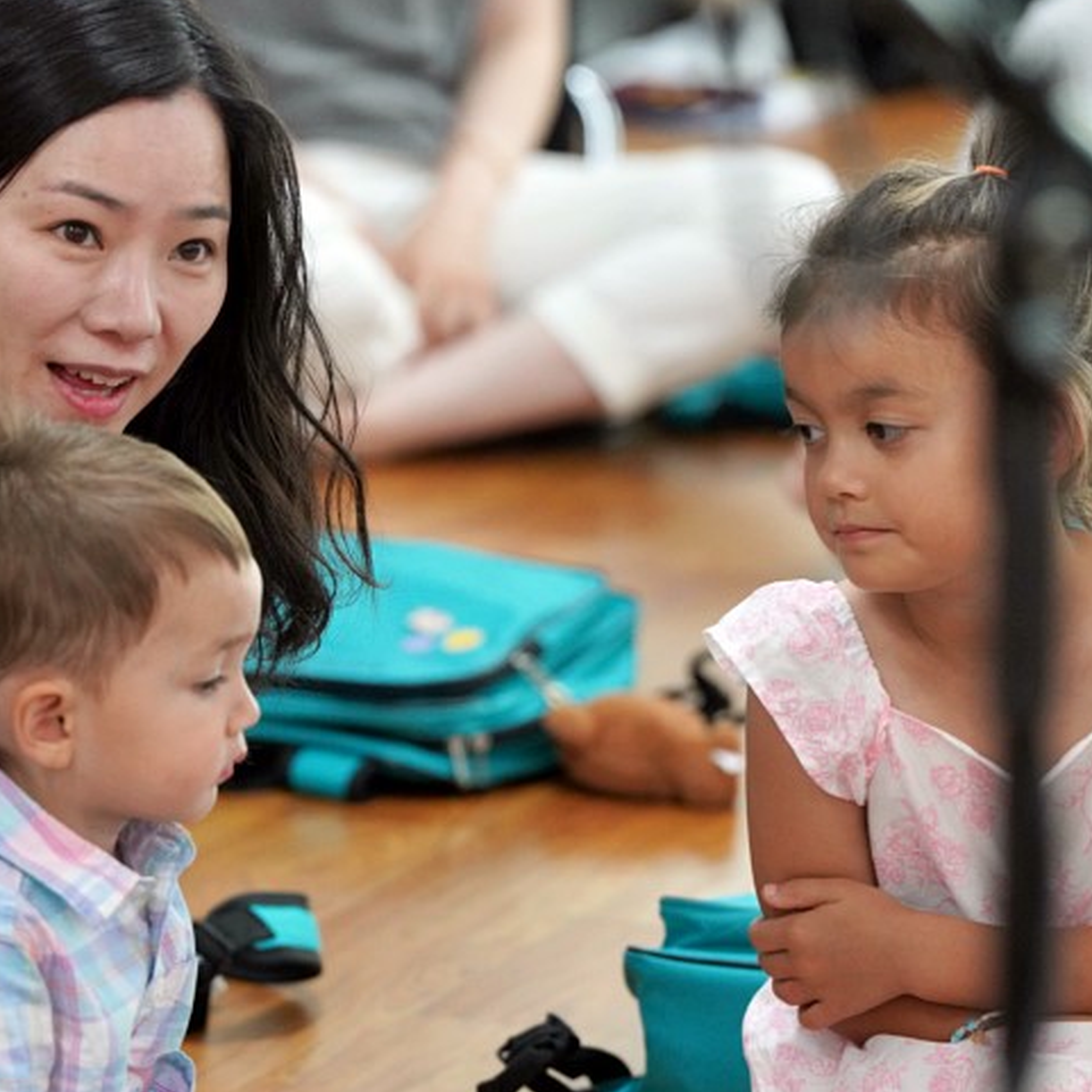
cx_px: 361
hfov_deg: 5.5
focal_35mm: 318
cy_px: 652
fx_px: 11350
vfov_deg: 5.5
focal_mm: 200
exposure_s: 1/250
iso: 3200
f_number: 4
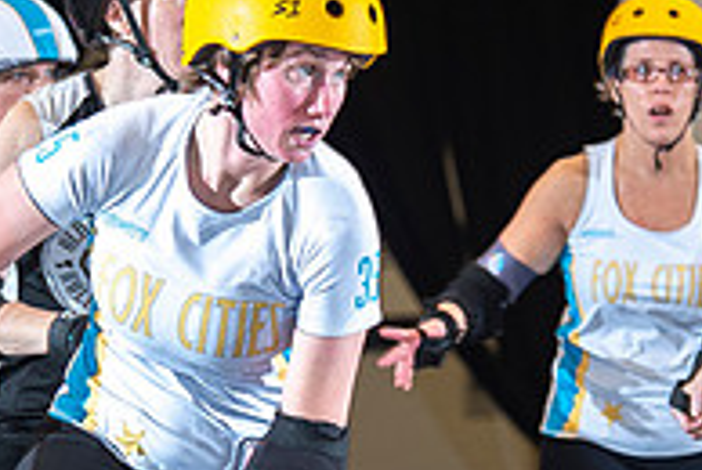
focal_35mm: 500
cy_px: 537
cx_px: 426
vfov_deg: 2.8
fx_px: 9765
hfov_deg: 4.1
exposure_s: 1/160
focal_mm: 140
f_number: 5.6
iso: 500
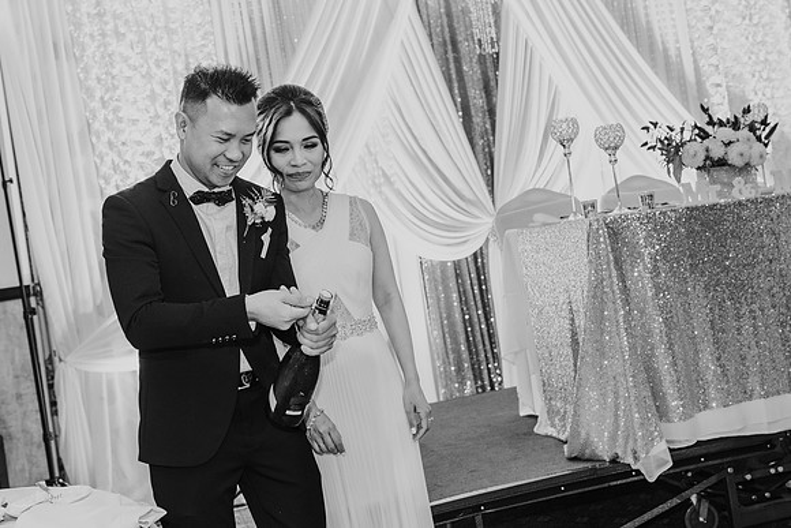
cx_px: 395
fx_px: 1044
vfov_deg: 28.3
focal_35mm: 48
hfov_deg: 41.5
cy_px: 221
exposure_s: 1/125
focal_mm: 34
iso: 1000
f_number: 2.8
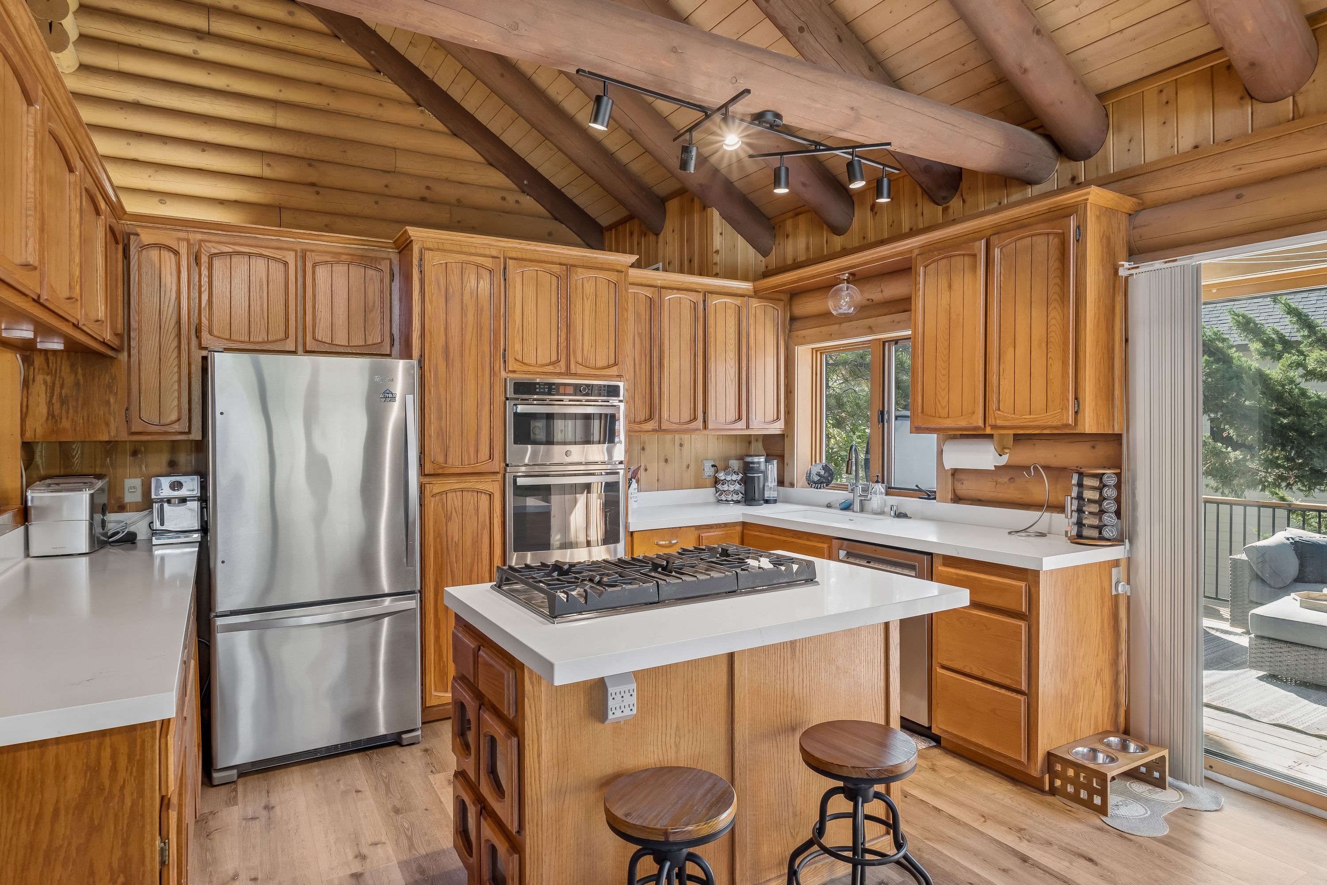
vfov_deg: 60.7
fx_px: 756
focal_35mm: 20
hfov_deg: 82.6
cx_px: 664
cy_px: 442
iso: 400
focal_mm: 20.5
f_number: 8
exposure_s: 1/15
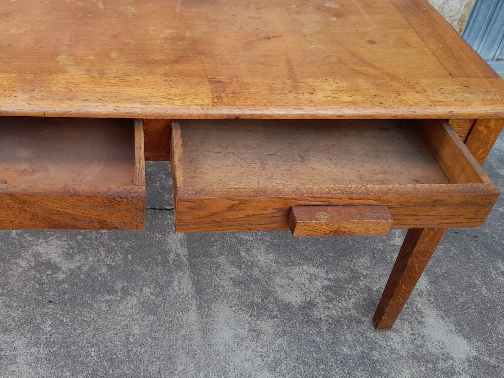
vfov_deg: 38.4
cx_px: 161
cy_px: 138
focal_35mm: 37
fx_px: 539
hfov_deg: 49.1
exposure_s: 1/100
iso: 25
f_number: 2
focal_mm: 4.6
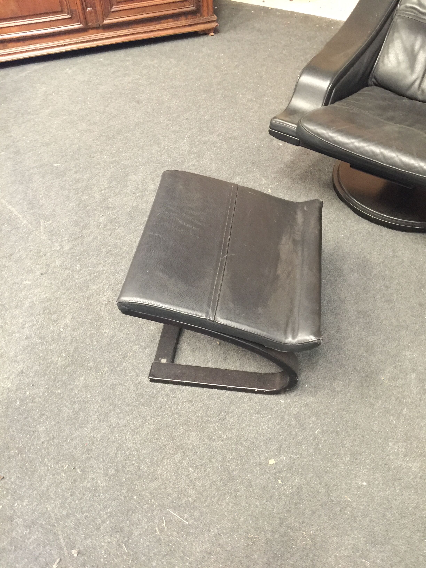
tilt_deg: -48.0
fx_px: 476
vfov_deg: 61.7
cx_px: 213
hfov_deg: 48.2
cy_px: 284
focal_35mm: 29
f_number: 2.2
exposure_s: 1/4
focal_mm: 4.15
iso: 125
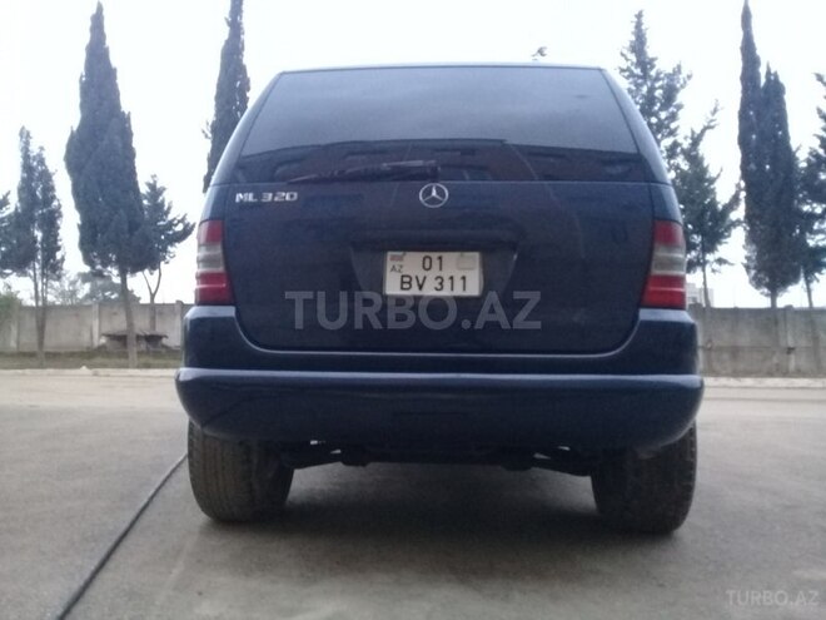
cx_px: 413
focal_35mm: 31
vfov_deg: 45.4
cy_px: 310
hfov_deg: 58.4
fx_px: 740
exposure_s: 1/17
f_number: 2.2
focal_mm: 3.3
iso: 320
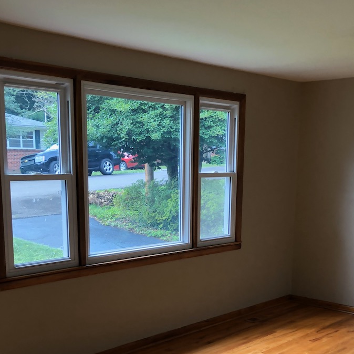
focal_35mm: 47
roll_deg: +1.3
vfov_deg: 35.3
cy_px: 264
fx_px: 544
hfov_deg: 36.1
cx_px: 181
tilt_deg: -5.2
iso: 50
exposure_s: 1/120
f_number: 1.8
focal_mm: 4
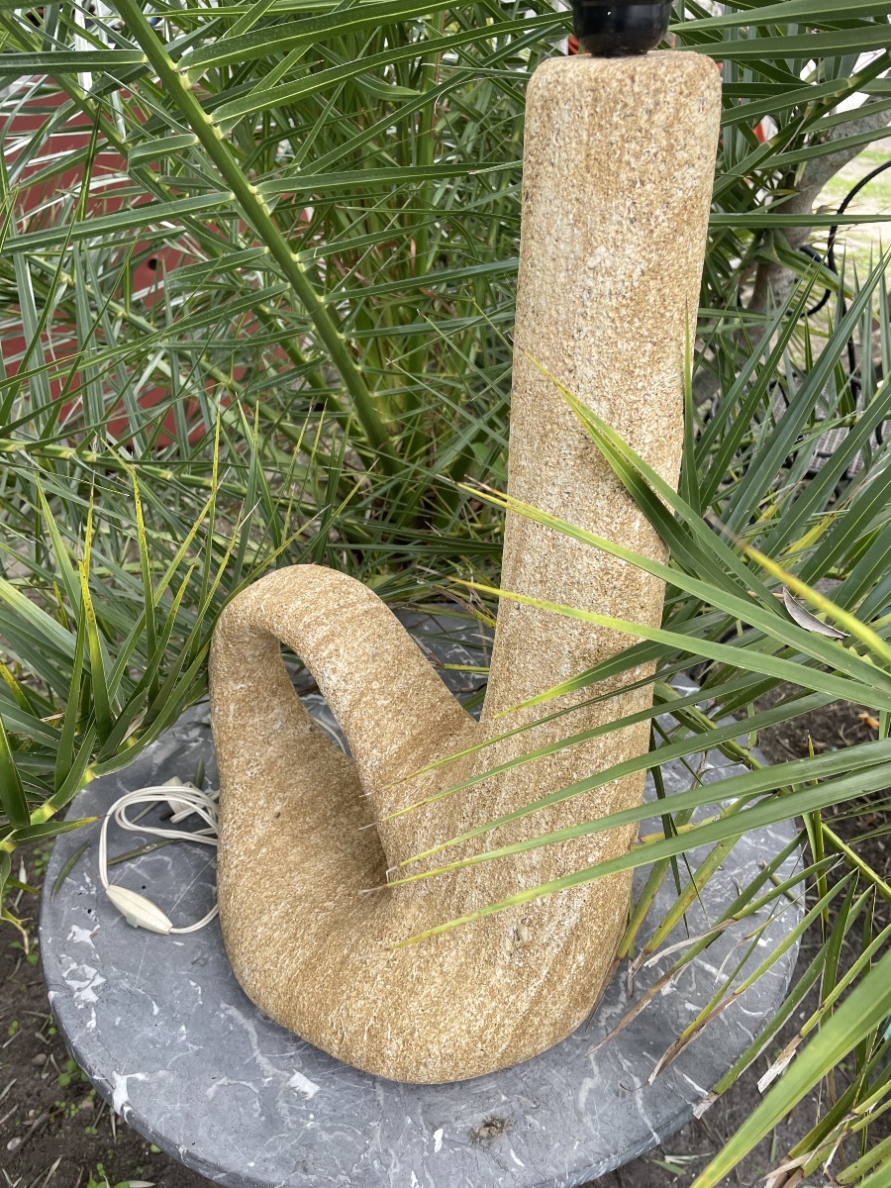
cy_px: 594
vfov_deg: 67.3
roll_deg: +0.0
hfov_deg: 53.1
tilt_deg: -30.4
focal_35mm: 26
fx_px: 892
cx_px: 446
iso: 32
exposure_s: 1/121
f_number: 1.6
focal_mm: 4.2
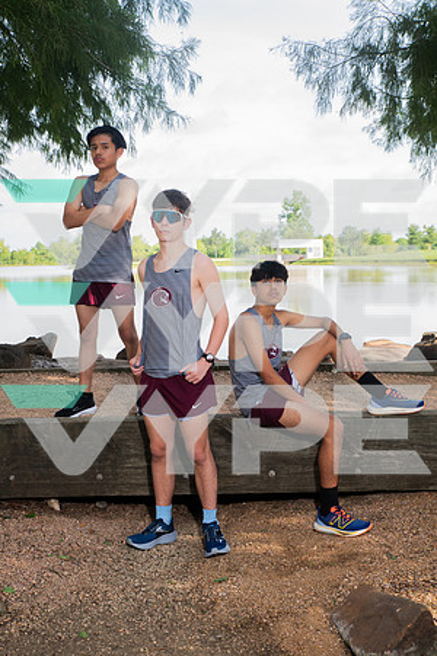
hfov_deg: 29.2
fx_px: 838
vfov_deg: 42.7
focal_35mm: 46
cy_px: 328
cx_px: 218
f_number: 7.1
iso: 320
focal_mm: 46
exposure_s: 1/200
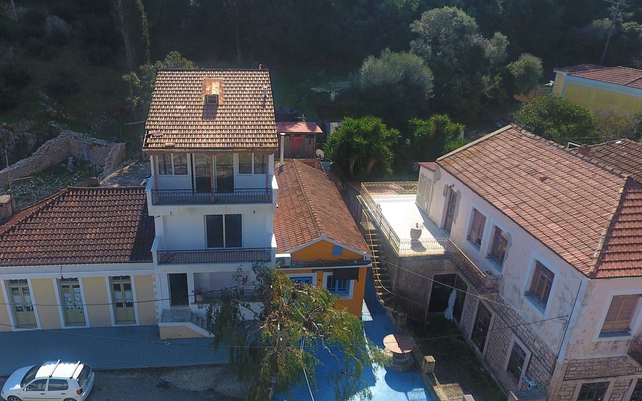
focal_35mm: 28
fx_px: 490
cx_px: 281
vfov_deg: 44.5
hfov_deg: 66.2
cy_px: 198
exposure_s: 1/661
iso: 100
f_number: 2.8
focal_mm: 3.61
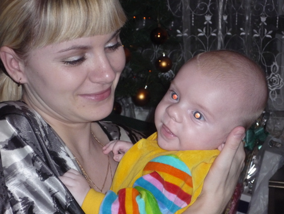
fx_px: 985
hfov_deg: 16.4
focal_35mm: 120
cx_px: 142
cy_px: 107
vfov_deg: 12.4
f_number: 5.8
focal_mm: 20.8
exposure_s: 1/60
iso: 320
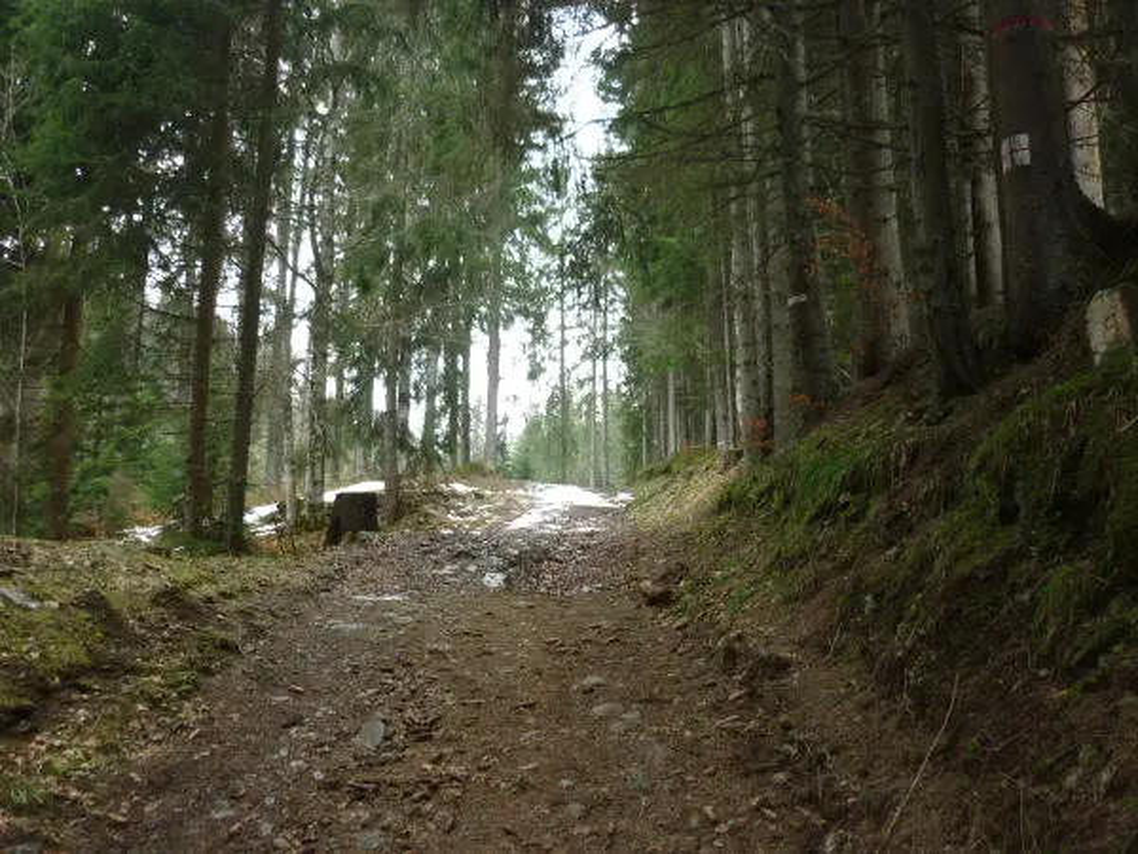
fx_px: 1085
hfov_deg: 55.4
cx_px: 569
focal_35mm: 33
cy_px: 427
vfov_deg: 42.9
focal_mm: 5.5
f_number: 2.8
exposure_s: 1/30
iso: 160
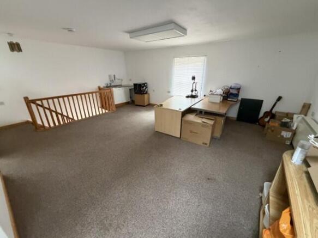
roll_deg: +0.3
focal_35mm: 14
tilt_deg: -21.1
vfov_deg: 85.7
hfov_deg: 102.1
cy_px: 119
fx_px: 129
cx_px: 159
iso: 500
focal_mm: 2.22
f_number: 2.2
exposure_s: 1/60
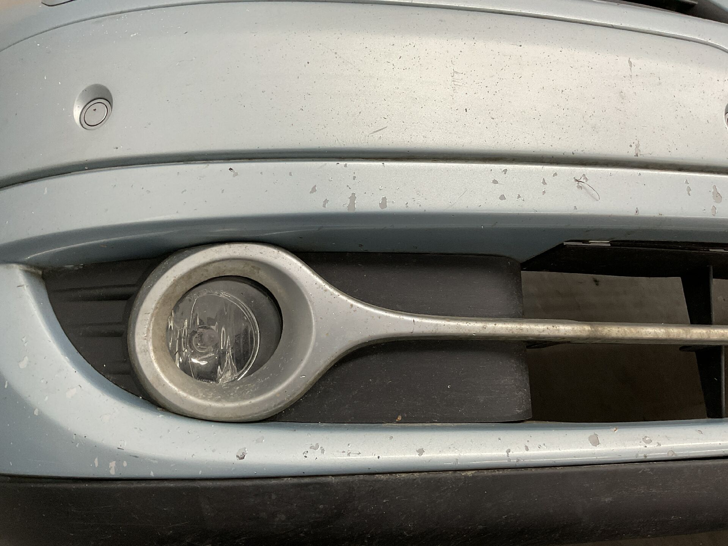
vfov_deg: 48.2
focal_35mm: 29
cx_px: 364
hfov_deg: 61.7
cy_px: 273
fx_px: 610
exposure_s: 1/100
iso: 50
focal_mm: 3
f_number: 1.8
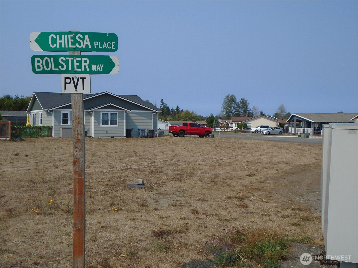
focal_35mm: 42
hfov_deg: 44.8
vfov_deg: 34.3
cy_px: 134
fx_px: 434
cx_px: 179
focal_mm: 7.4
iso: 100
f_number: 10.3
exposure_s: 1/250
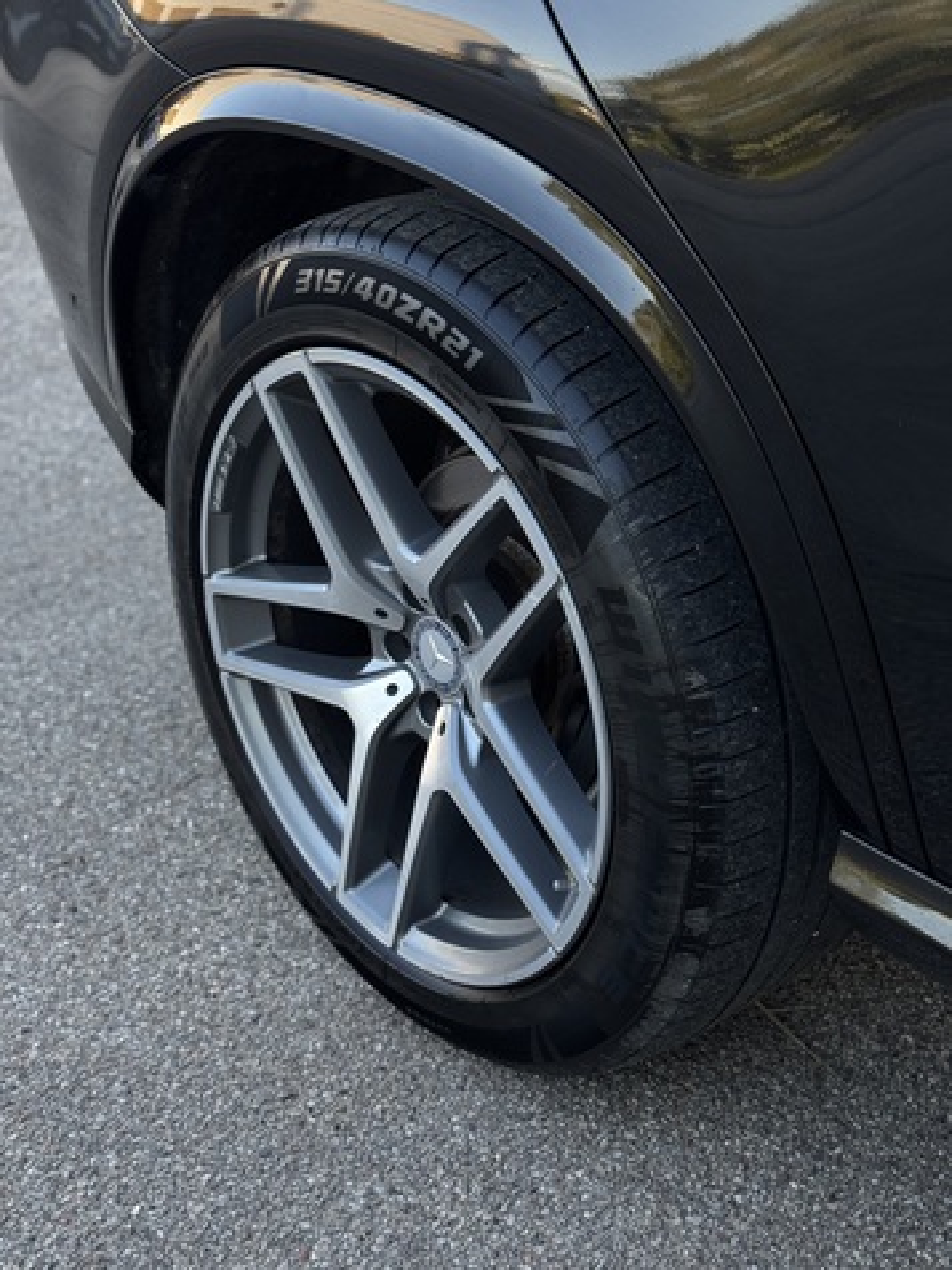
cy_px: 635
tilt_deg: -28.2
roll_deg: +1.7
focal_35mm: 48
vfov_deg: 39.7
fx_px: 1760
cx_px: 476
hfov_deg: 30.3
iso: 64
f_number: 1.78
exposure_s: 1/362
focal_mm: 6.76
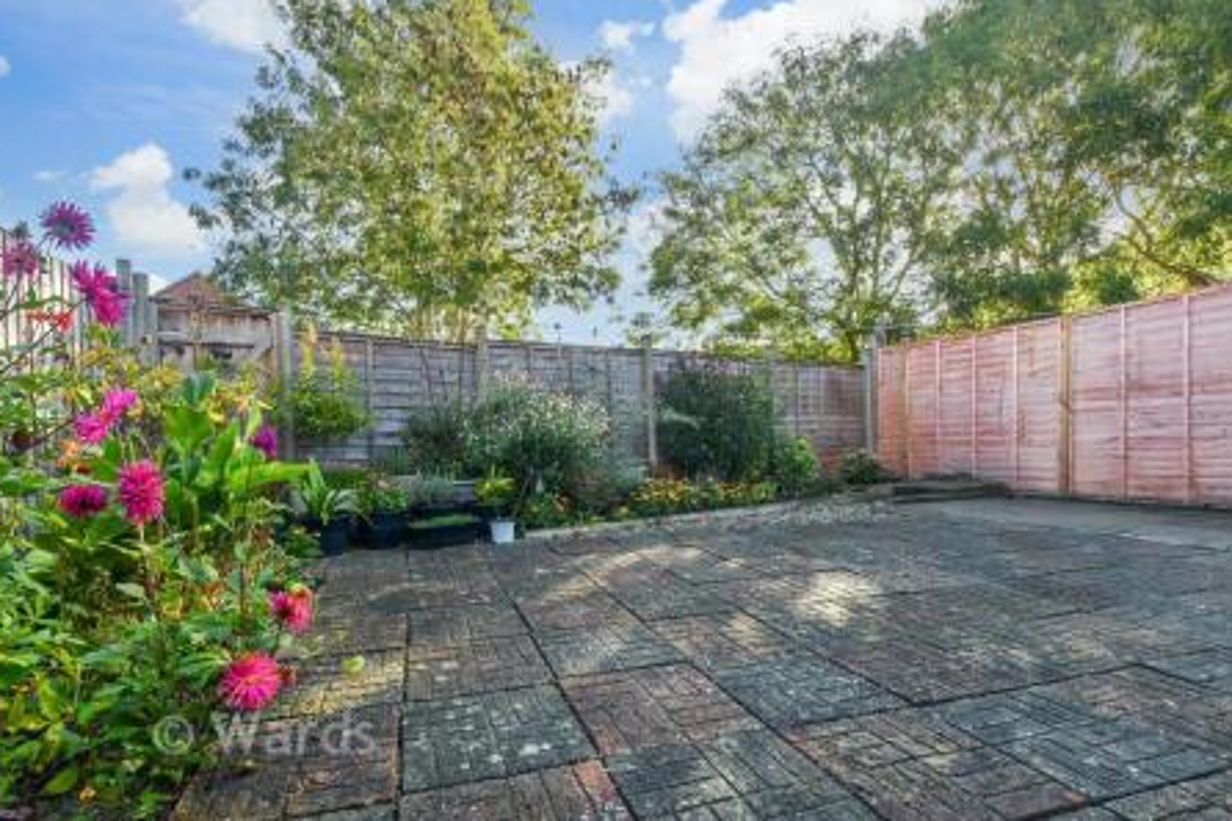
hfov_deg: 96.6
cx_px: 580
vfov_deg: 73.6
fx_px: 547
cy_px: 433
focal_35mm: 16
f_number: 8
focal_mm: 10
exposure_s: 1/60
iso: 160
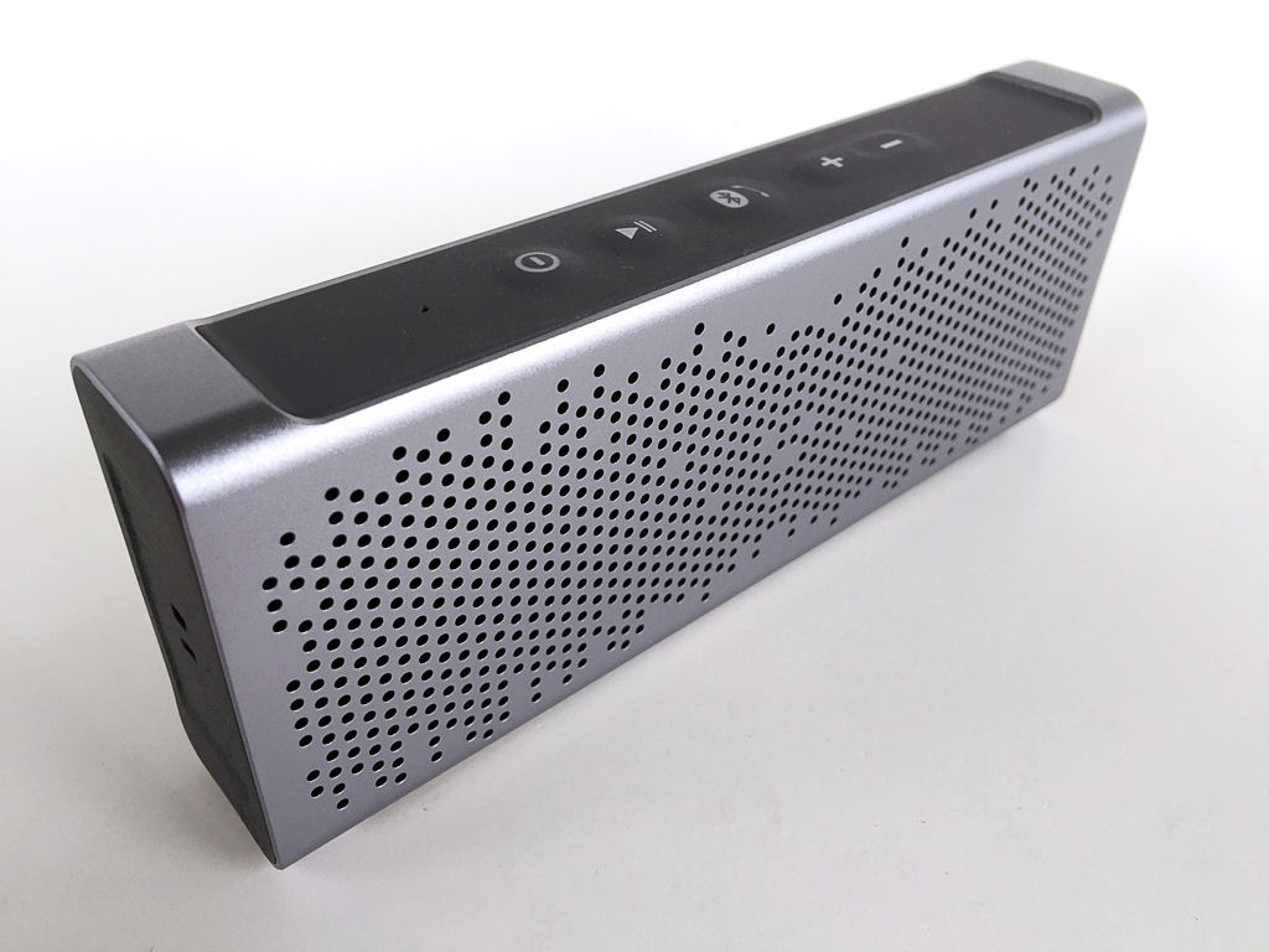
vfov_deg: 48.2
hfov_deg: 61.7
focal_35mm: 29
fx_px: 1063
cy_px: 476
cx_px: 634
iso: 32
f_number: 2.2
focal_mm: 4.15
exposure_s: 1/60
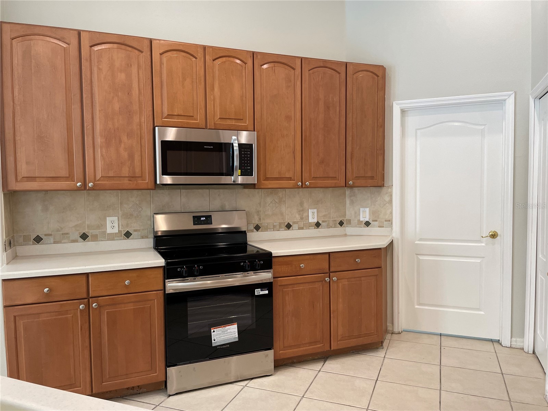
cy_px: 206
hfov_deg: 67.3
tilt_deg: -3.8
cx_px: 274
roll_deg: +0.8
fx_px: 412
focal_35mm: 26
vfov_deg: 53.1
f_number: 1.6
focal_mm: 4.2
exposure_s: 1/103
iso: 125
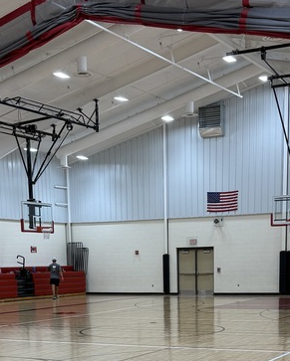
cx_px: 155
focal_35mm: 66
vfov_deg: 26.7
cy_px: 381
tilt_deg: -9.8
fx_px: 707
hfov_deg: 23.2
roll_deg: +0.4
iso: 64
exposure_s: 1/121
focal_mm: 6.76
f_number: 1.78
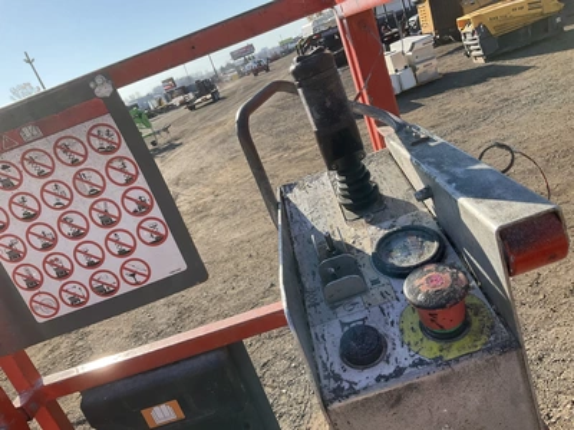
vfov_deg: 48.2
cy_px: 215
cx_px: 287
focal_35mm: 29
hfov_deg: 61.7
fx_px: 481
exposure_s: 1/1076
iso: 25
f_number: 1.8
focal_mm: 3
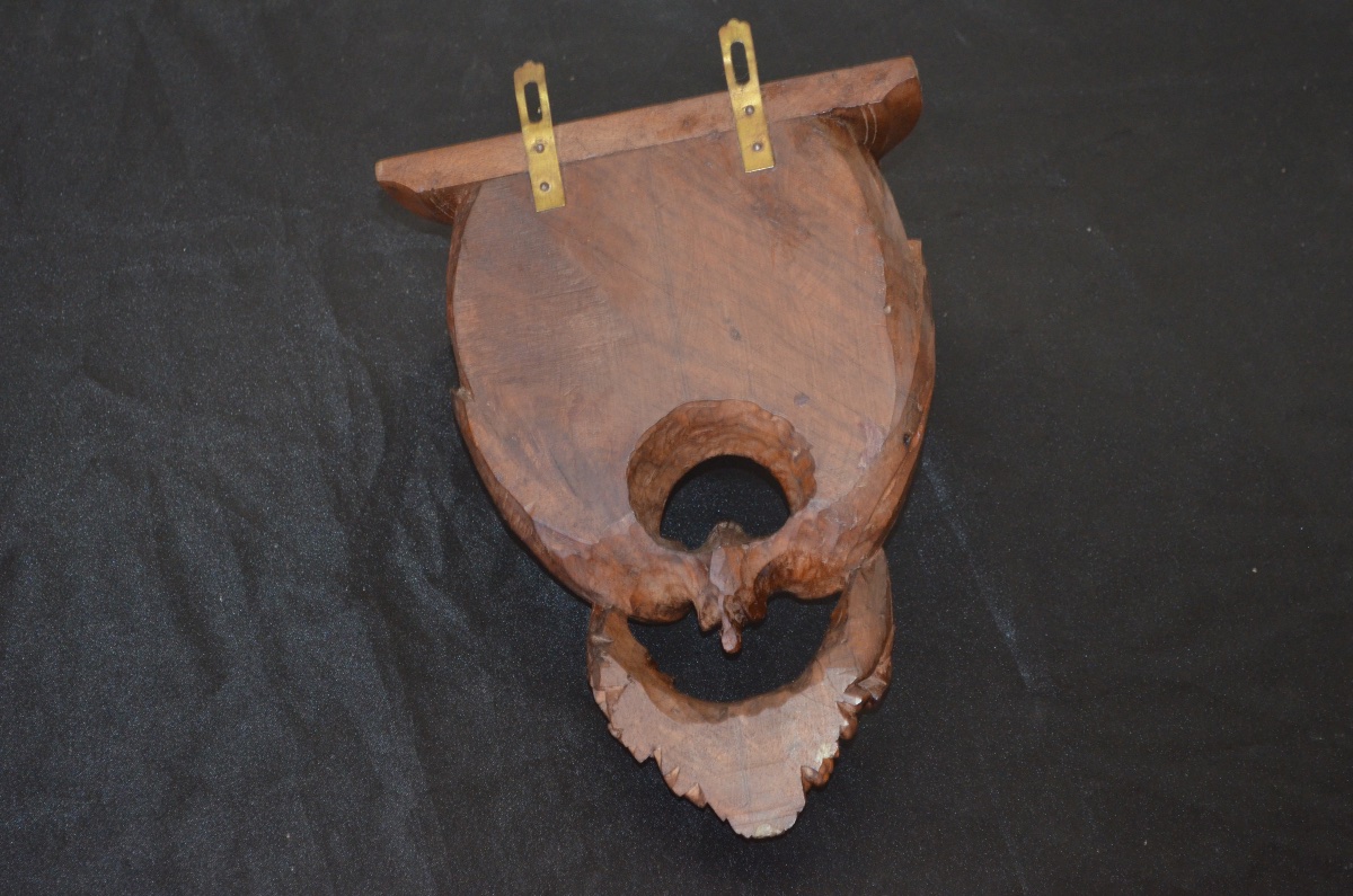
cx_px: 676
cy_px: 448
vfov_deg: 16.5
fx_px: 3094
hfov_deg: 24.7
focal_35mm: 82
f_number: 5.6
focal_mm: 55
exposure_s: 1/30
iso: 2000
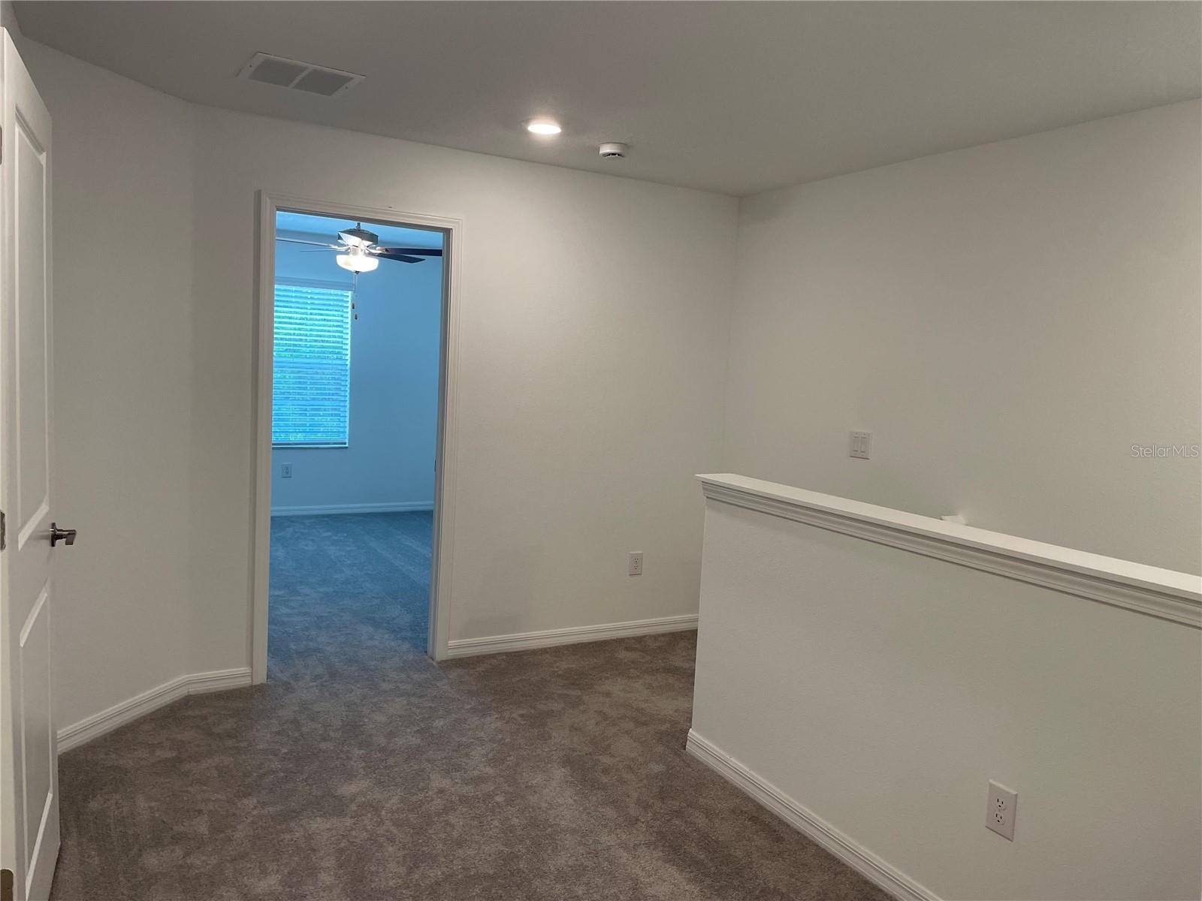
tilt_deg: -5.2
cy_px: 450
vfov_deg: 53.1
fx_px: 903
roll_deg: -2.1
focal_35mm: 26
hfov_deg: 67.3
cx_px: 601
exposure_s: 1/120
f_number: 1.6
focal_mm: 4.2
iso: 100
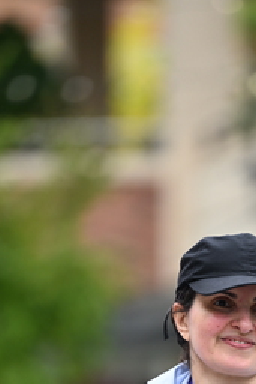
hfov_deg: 3.2
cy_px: 334
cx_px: 221
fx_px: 4569
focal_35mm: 429
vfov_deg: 4.8
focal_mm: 200
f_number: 2.8
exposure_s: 1/2000
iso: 640
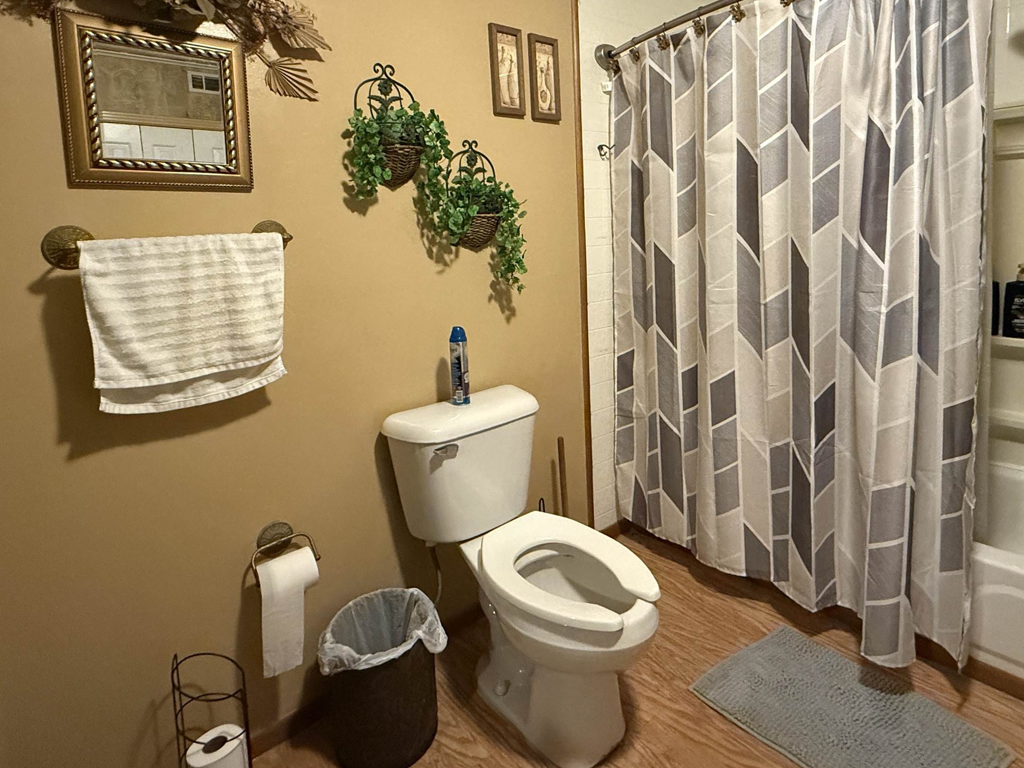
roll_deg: +2.0
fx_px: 592
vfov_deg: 64.9
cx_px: 546
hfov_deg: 81.6
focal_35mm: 20
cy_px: 284
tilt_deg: -5.6
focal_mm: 2.22
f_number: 2.2
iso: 800
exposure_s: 1/60
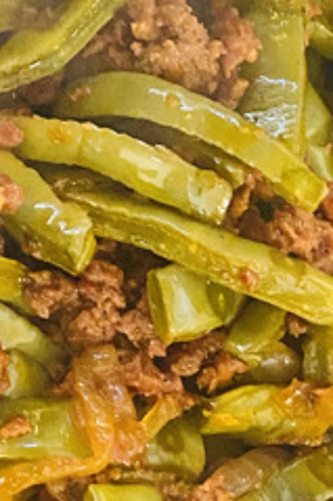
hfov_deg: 11.8
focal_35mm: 116
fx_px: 1612
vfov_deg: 16.9
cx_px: 262
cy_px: 591
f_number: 1.8
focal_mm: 4.25
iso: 640
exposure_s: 1/30
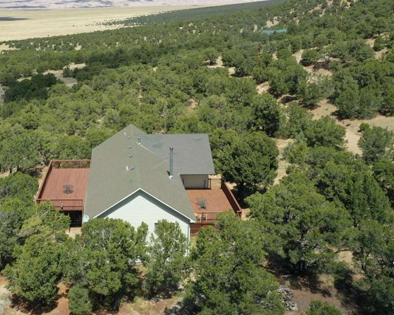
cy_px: 114
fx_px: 490
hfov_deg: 43.2
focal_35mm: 42
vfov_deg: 35.4
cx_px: 129
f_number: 11
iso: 400
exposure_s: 1/500
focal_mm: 10.26
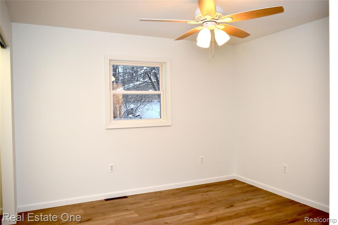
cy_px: 112
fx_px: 282
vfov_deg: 43.6
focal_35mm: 30
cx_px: 169
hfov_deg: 61.9
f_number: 5
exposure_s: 1/200
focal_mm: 20
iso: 640
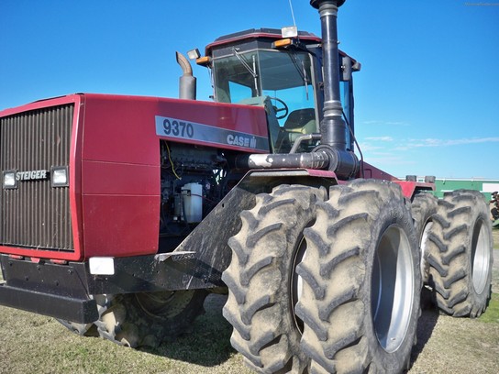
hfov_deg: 52.6
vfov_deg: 40.7
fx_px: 505
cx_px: 250
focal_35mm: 35
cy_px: 187
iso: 80
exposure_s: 1/500
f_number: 3.1
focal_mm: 6.3
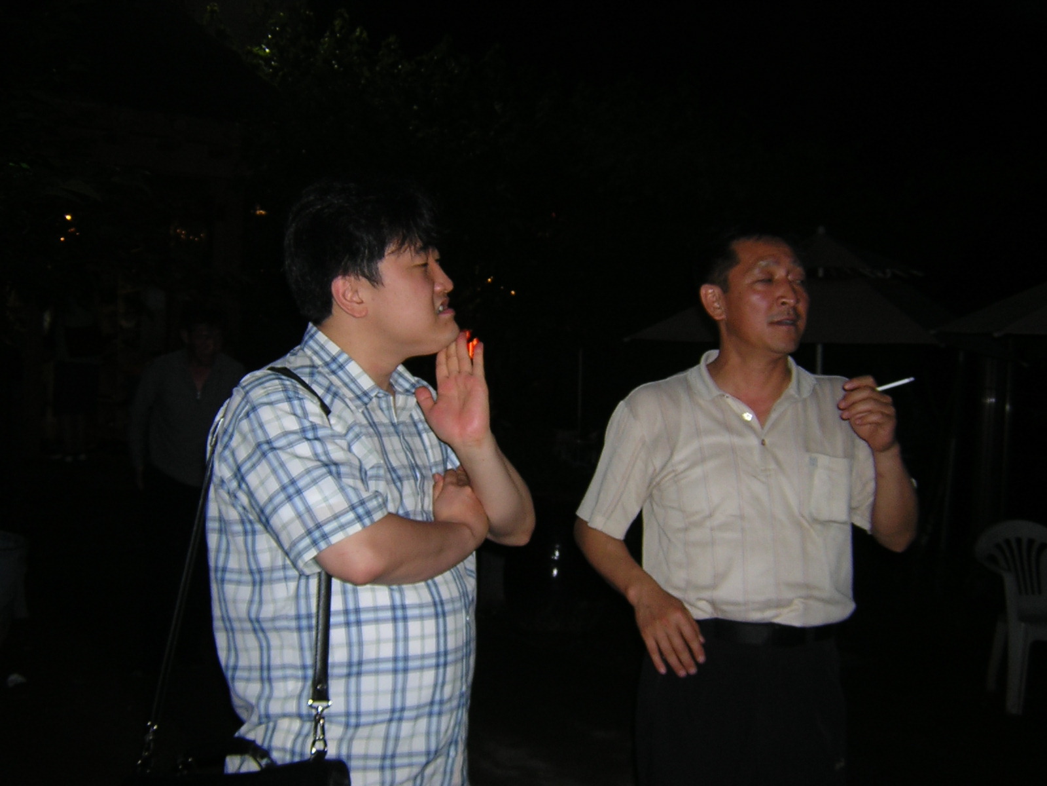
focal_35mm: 36
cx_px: 524
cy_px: 393
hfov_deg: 51.4
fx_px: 1089
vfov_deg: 39.7
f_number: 2.6
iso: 113
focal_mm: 4.7
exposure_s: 1/60.1
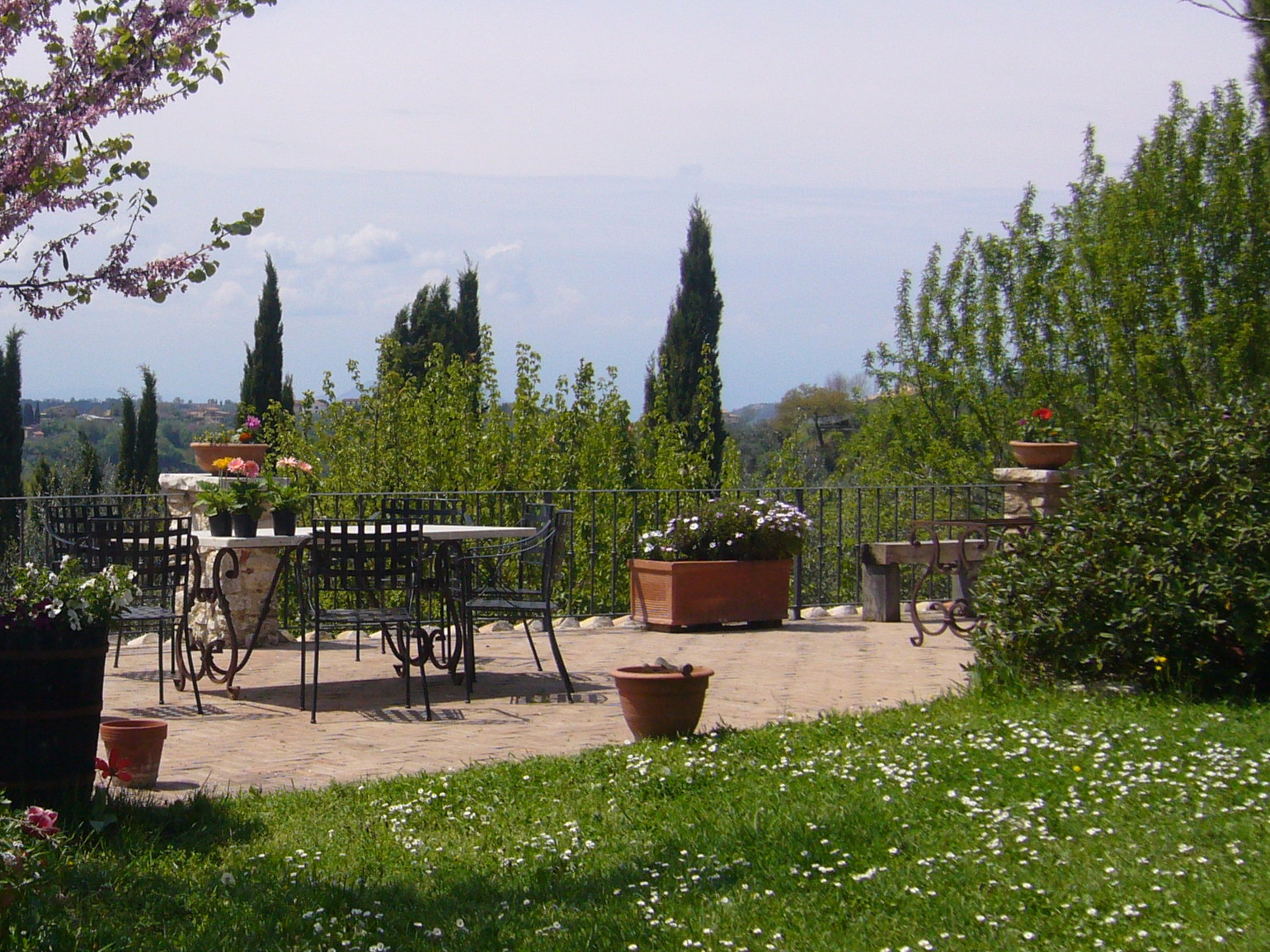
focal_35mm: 64
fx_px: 2348
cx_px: 272
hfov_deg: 29.6
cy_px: 405
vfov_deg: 22.9
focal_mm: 5.8
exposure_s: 1/500
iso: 80
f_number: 5.6
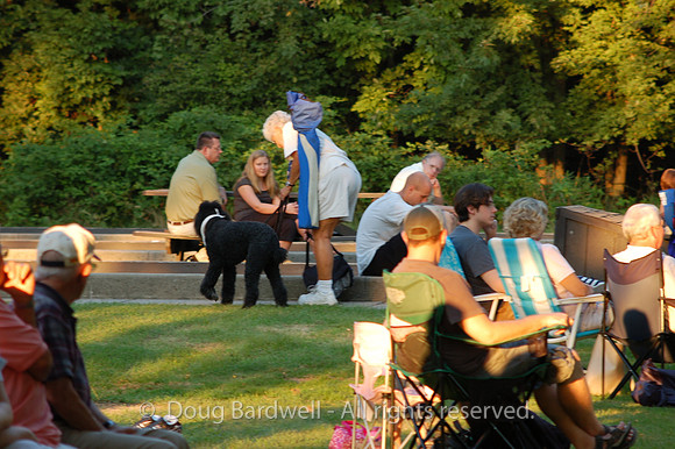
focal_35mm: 202
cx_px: 338
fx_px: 3795
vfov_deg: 6.8
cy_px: 224
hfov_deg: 10.2
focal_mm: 135
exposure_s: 1/60
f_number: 4.5
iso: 200
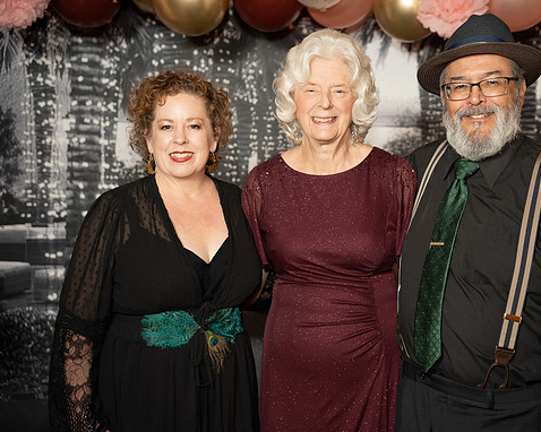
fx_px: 992
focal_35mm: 62
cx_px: 323
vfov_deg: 24.6
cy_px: 218
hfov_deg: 30.4
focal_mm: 54.4
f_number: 2.8
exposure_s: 1/160
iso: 1000
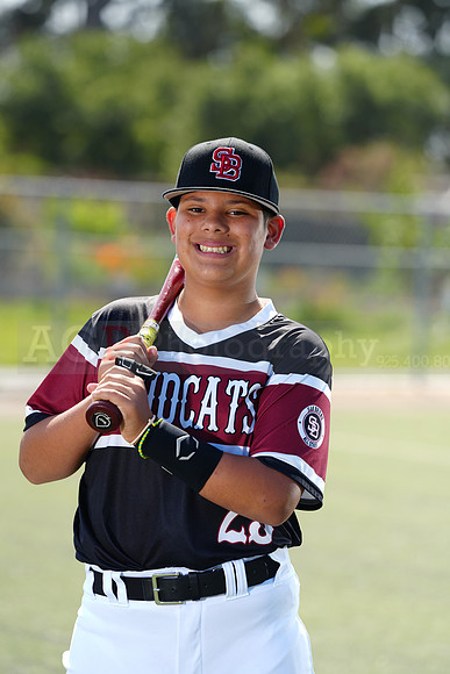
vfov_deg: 11.1
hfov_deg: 7.4
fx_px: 3485
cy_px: 337
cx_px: 225
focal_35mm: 186
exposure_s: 1/250
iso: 64
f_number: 4.5
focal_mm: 186
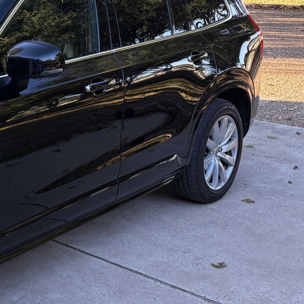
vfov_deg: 25.9
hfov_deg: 24.2
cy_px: 91
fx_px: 656
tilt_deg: -10.1
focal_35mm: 66
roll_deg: +1.2
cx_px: -37
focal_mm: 5.96
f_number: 1.6
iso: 80
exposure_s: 1/237
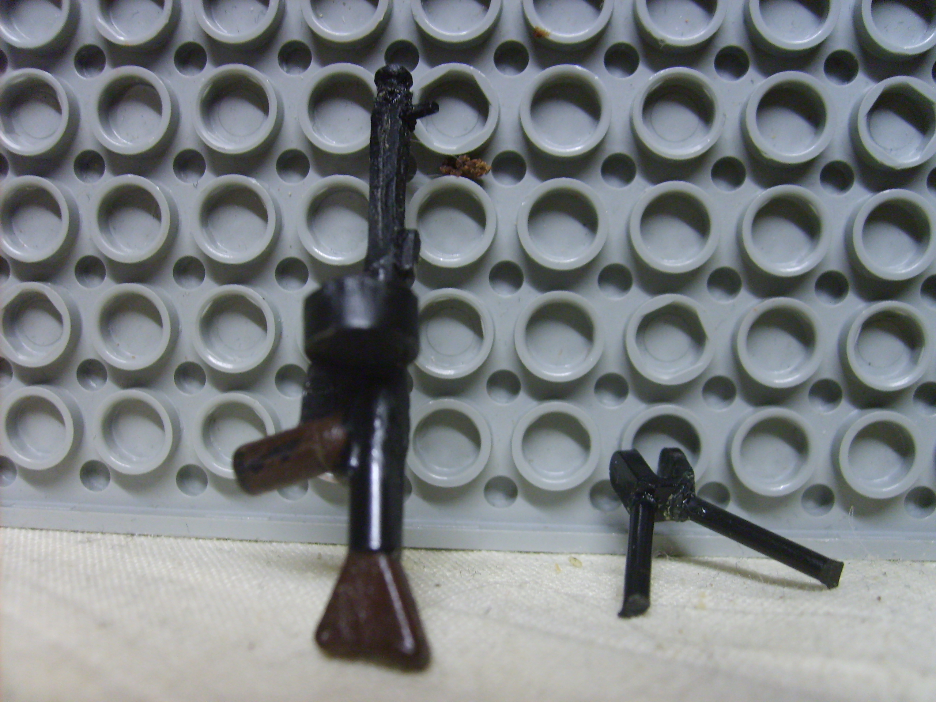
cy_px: 351
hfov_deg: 52.6
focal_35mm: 35
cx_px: 468
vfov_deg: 40.7
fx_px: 946
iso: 140
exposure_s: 1/10
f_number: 2.8
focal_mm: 5.8
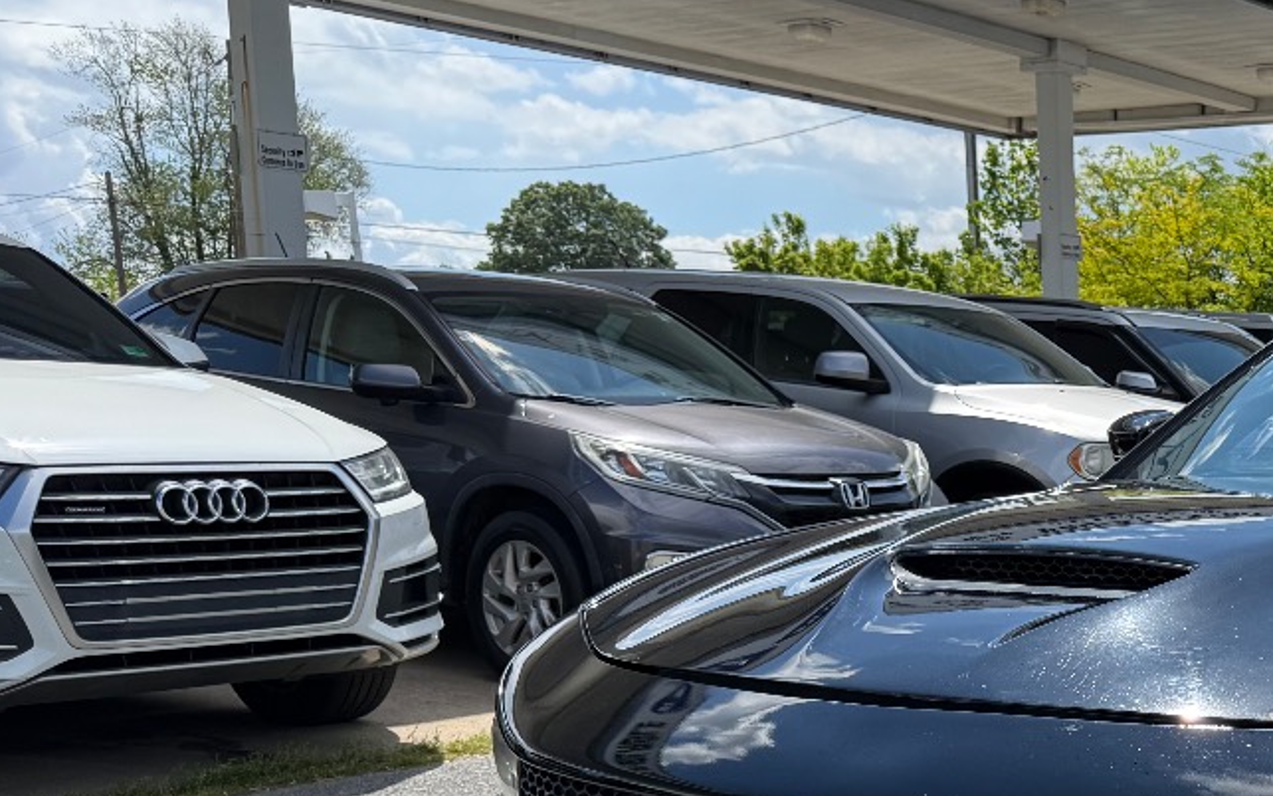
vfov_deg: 22.1
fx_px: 1978
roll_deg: -0.1
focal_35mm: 57
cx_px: 1402
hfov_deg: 31.6
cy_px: 737
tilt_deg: -8.2
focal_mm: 6.76
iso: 100
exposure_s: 1/4405
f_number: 1.78
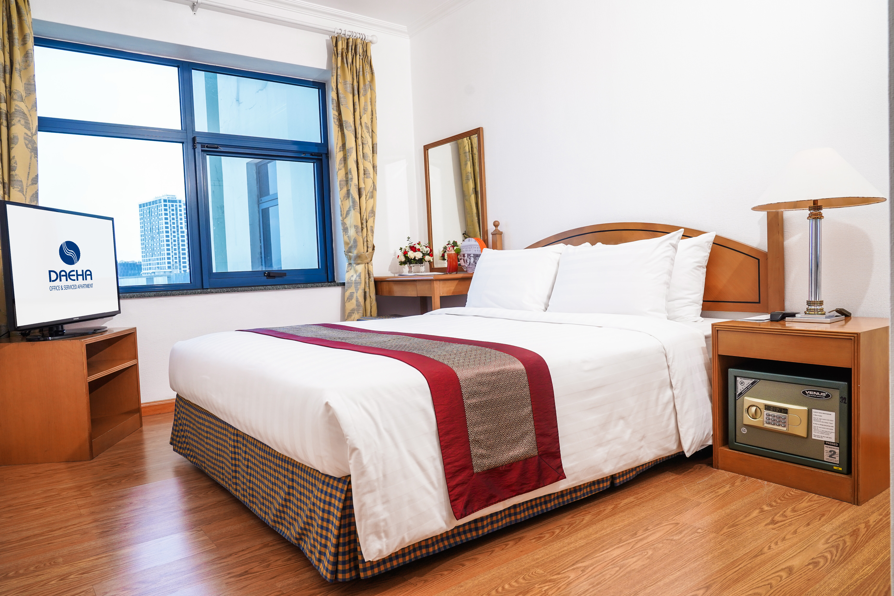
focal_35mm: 24
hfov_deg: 73.7
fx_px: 596
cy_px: 298
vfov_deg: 53.1
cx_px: 447
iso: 400
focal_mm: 24
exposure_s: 1/125
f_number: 7.1
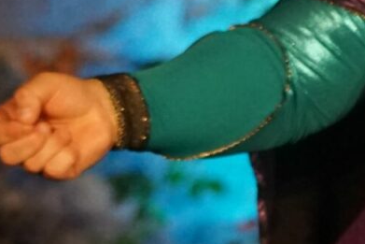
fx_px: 7972
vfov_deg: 1.7
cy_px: -93
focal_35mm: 786
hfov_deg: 2.6
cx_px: 618
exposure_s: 1/160
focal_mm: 100
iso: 2500
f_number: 2.8
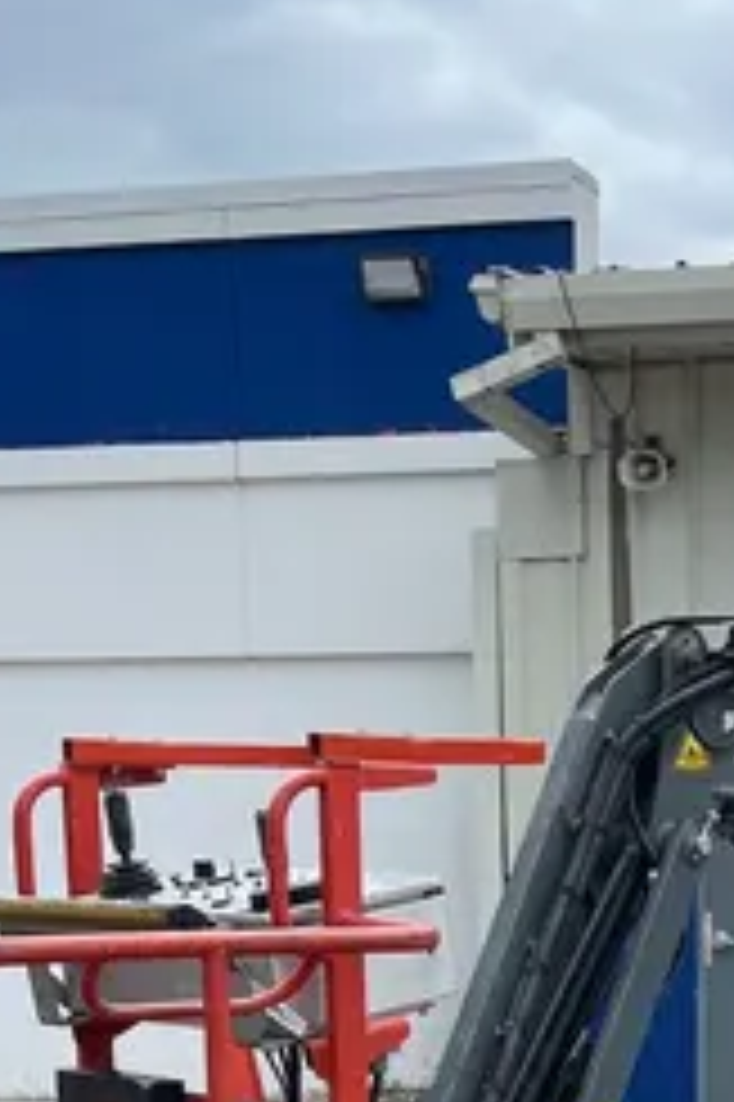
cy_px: 1406
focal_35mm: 81
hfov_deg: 16.5
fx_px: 2481
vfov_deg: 22.6
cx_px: 743
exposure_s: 1/2137
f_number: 1.6
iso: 50
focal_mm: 5.1
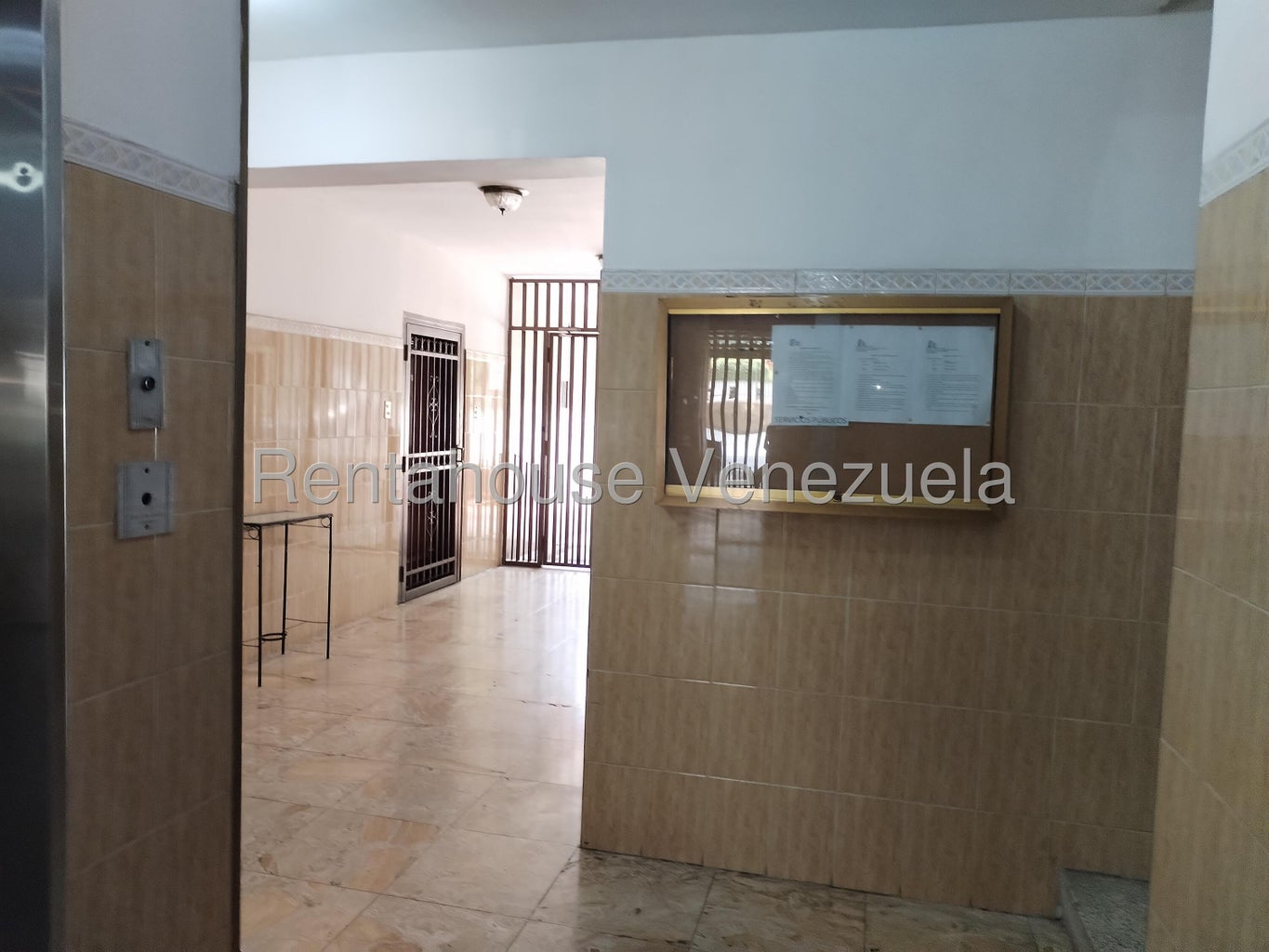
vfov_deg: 48.2
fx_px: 1063
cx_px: 634
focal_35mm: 29
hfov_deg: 61.7
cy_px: 476
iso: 395
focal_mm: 4.75
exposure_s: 1/30
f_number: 1.8
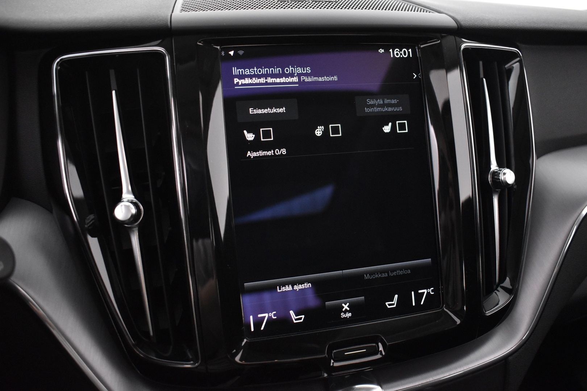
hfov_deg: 57.2
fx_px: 538
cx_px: 294
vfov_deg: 40.0
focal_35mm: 33
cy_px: 196
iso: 3200
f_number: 3.8
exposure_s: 1/30
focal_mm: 22
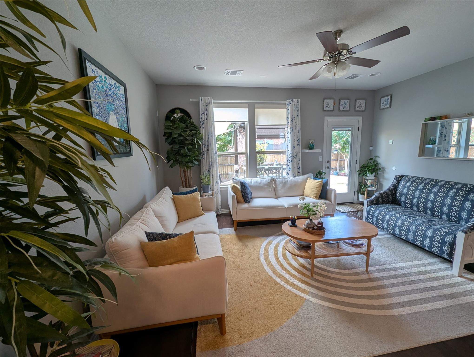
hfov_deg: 106.1
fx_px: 178
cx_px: 237
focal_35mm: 13
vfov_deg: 90.1
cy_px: 178
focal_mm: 1.95
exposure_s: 1/60
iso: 60
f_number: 2.2
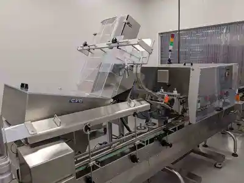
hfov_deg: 65.3
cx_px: 122
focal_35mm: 27
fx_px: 190
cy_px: 92
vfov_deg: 51.4
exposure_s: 1/120
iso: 94
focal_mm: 4.38
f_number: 1.73
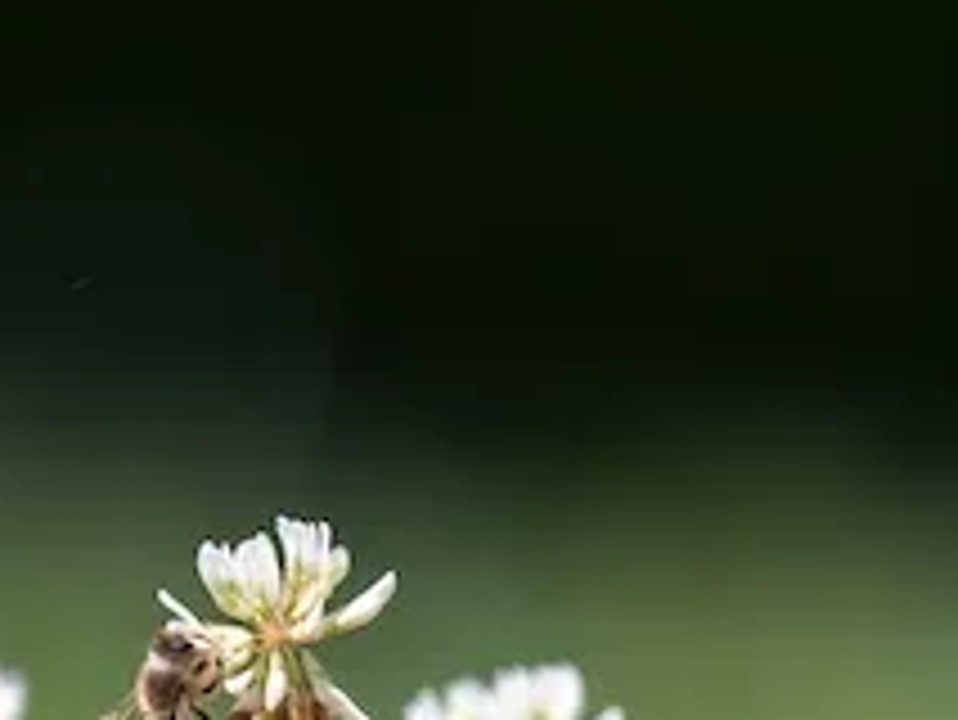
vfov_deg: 0.7
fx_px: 56295
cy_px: 734
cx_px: 220
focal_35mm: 2033
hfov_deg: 1.0
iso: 250
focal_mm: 600
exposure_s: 1/500
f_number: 6.3
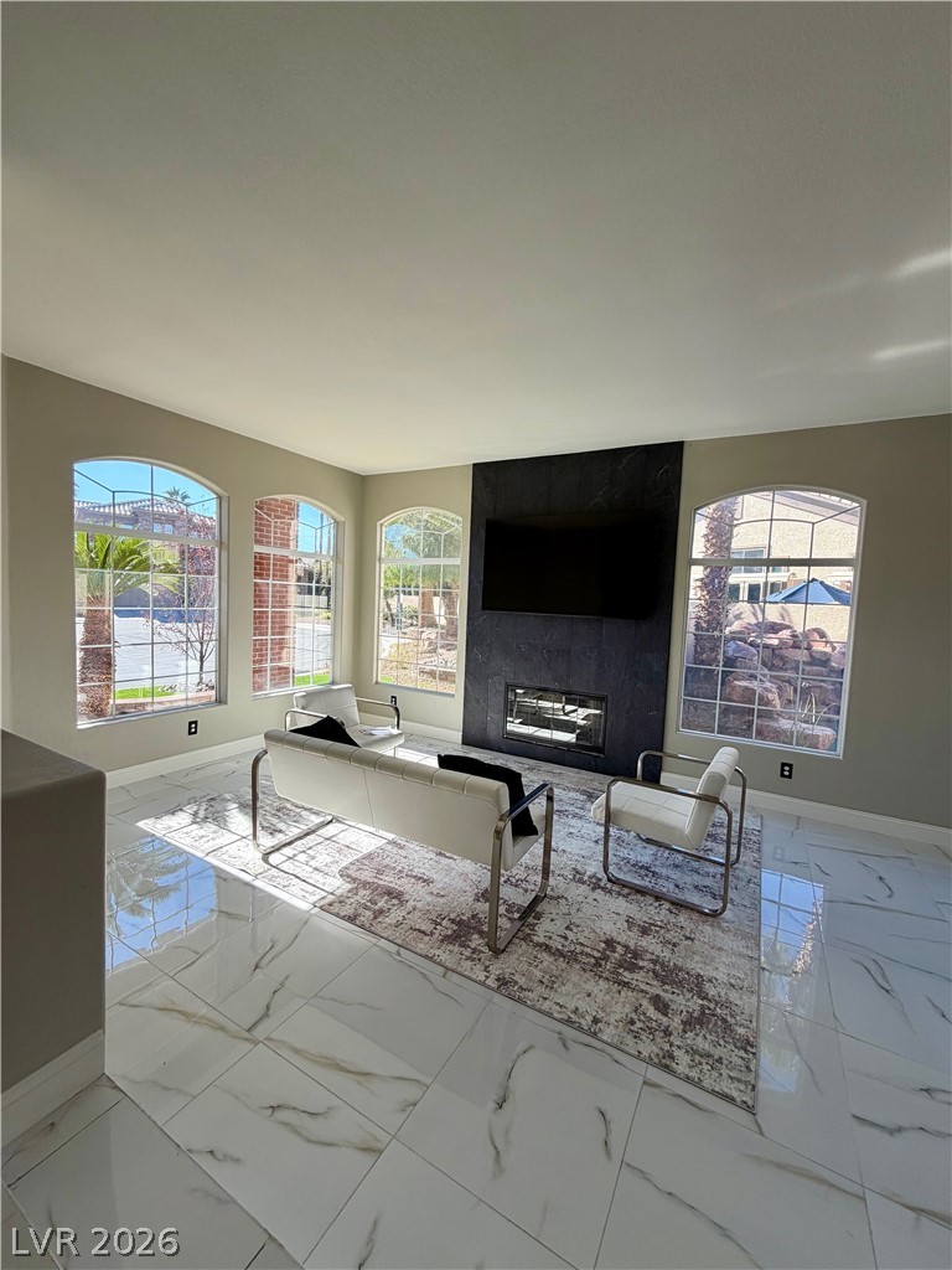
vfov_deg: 102.1
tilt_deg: -3.8
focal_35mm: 14
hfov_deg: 85.7
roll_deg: -2.2
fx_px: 513
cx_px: 476
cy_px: 635
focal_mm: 2.22
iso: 40
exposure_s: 1/243
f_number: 2.2
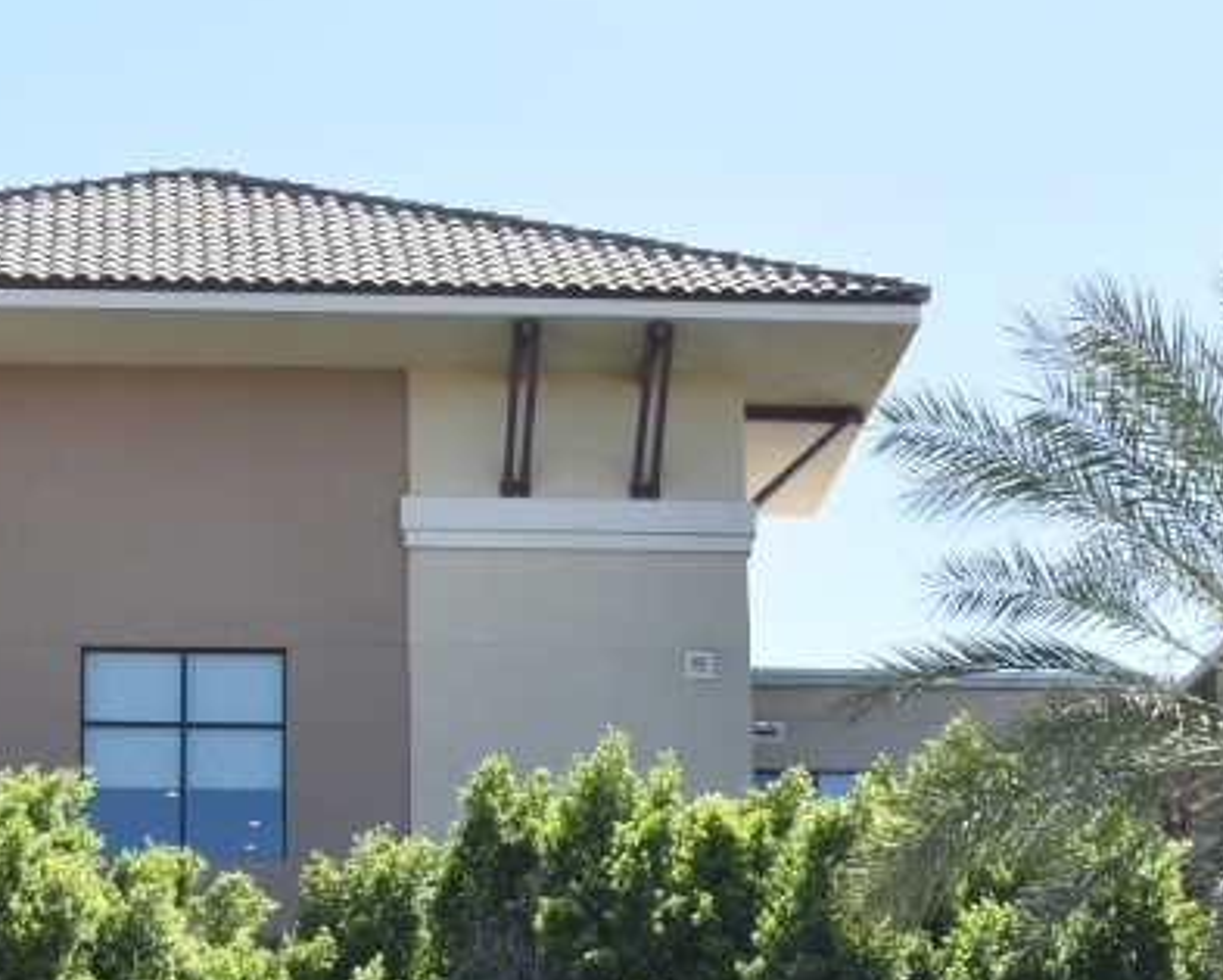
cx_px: 299
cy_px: 1020
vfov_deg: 15.2
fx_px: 3586
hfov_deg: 19.2
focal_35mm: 99
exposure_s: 1/250
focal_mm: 24
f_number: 8
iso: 180
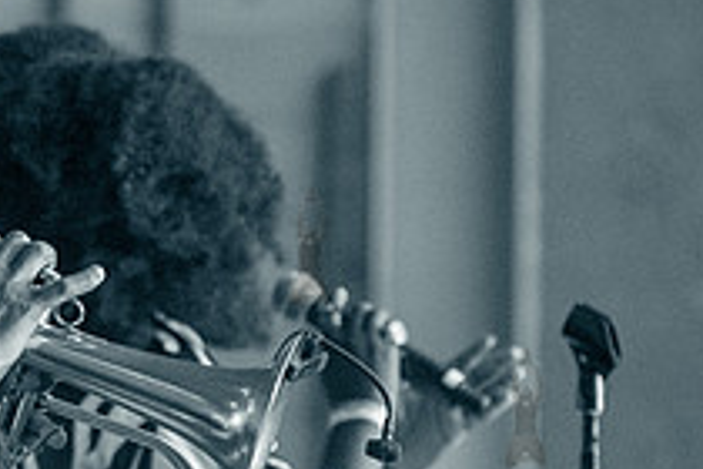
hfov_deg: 4.3
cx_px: -85
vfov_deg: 2.9
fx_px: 9373
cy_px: 217
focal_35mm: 480
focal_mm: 125
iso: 4000
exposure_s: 1/320
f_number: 3.5
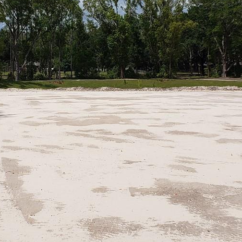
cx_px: 65
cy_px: 105
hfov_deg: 23.5
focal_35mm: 73
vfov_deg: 23.7
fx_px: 577
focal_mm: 4.3
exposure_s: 1/3399
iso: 50
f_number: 2.4
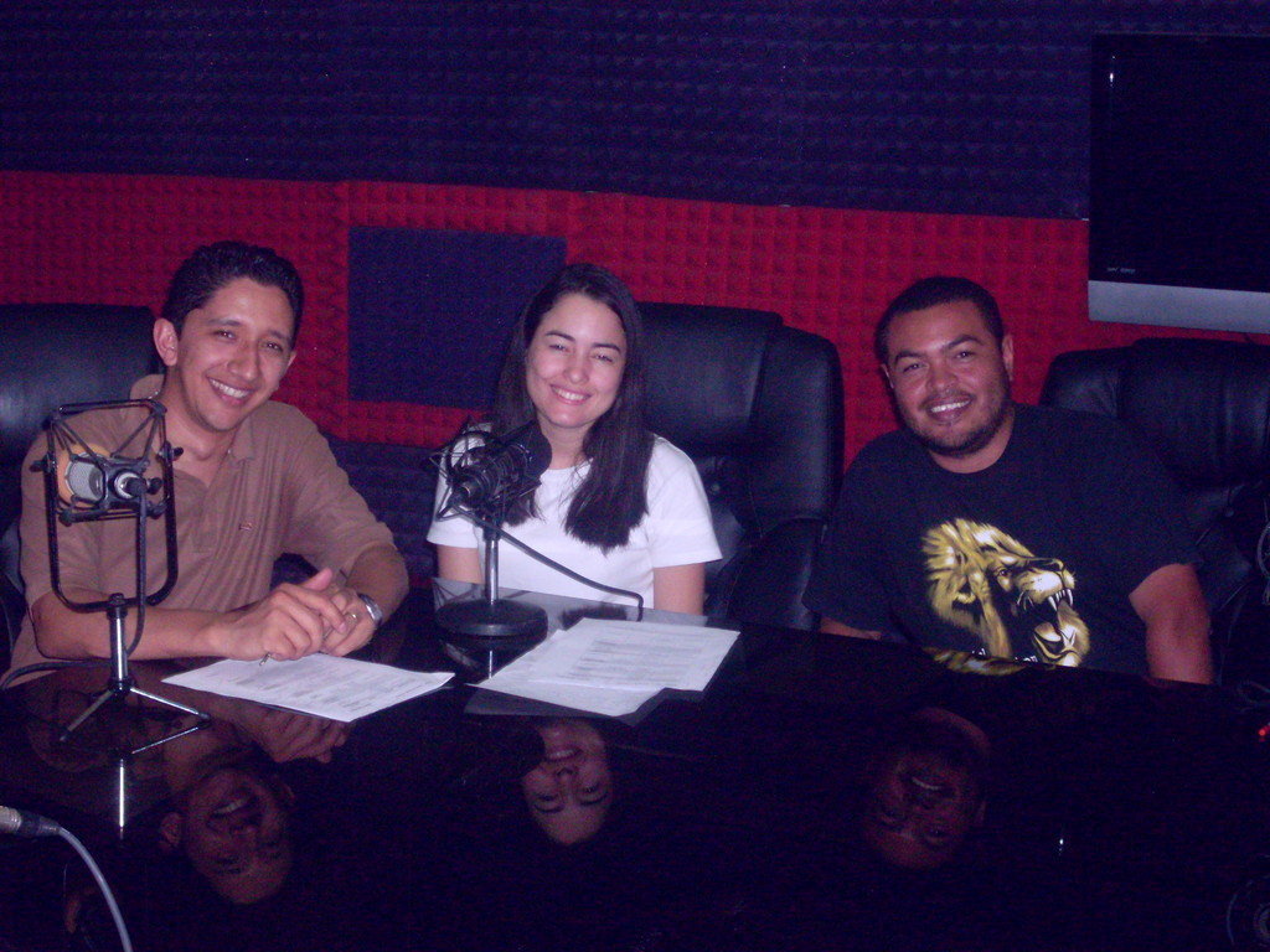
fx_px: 2605
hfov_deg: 27.4
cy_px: 476
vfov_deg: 20.7
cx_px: 635
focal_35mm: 71
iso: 240
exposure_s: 1/45
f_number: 3.7
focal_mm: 11.7
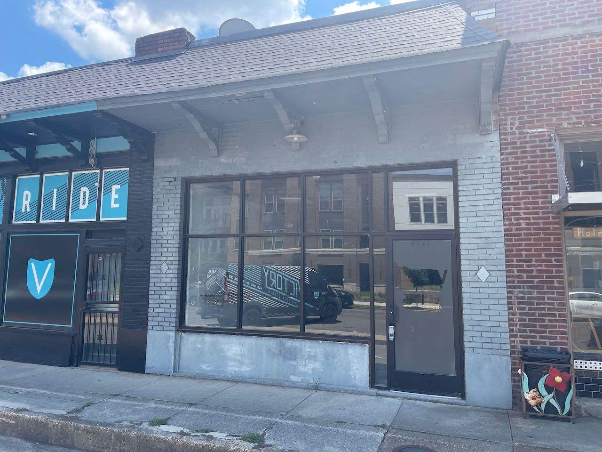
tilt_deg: +7.0
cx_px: 301
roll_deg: -0.4
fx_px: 452
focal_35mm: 26
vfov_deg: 53.1
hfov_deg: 67.3
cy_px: 226
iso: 32
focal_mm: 4.2
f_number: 1.6
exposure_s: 1/997
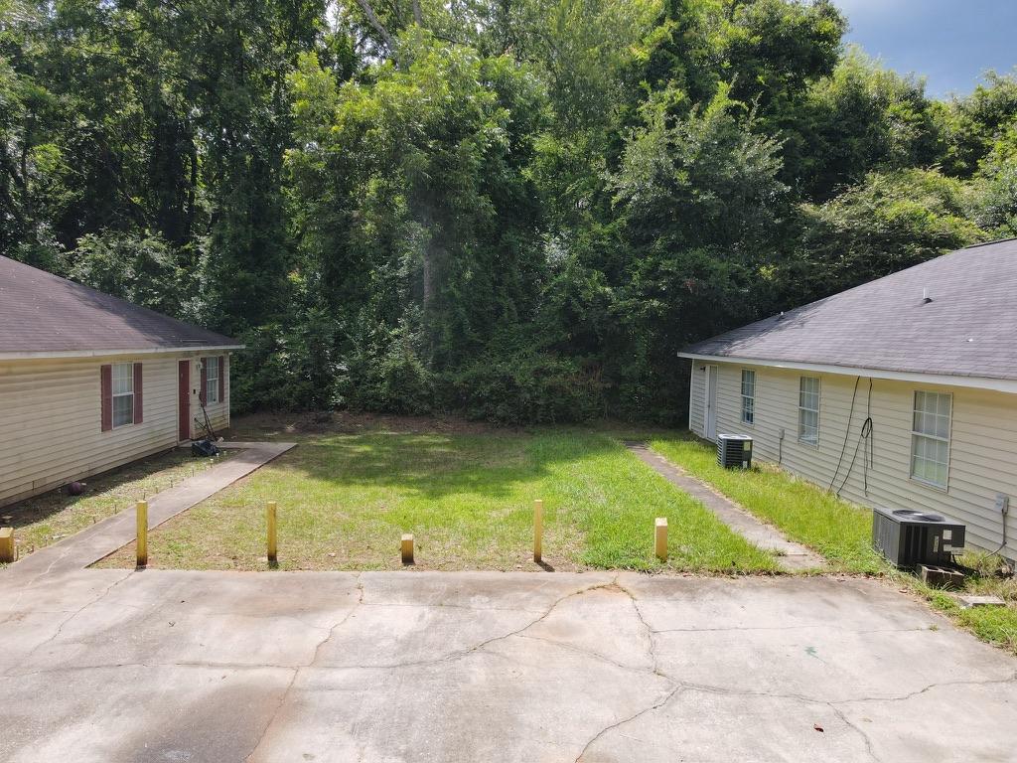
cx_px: 508
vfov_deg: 56.8
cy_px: 382
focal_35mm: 24
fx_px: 705
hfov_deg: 71.6
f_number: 2.8
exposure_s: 1/25
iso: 100
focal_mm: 4.5
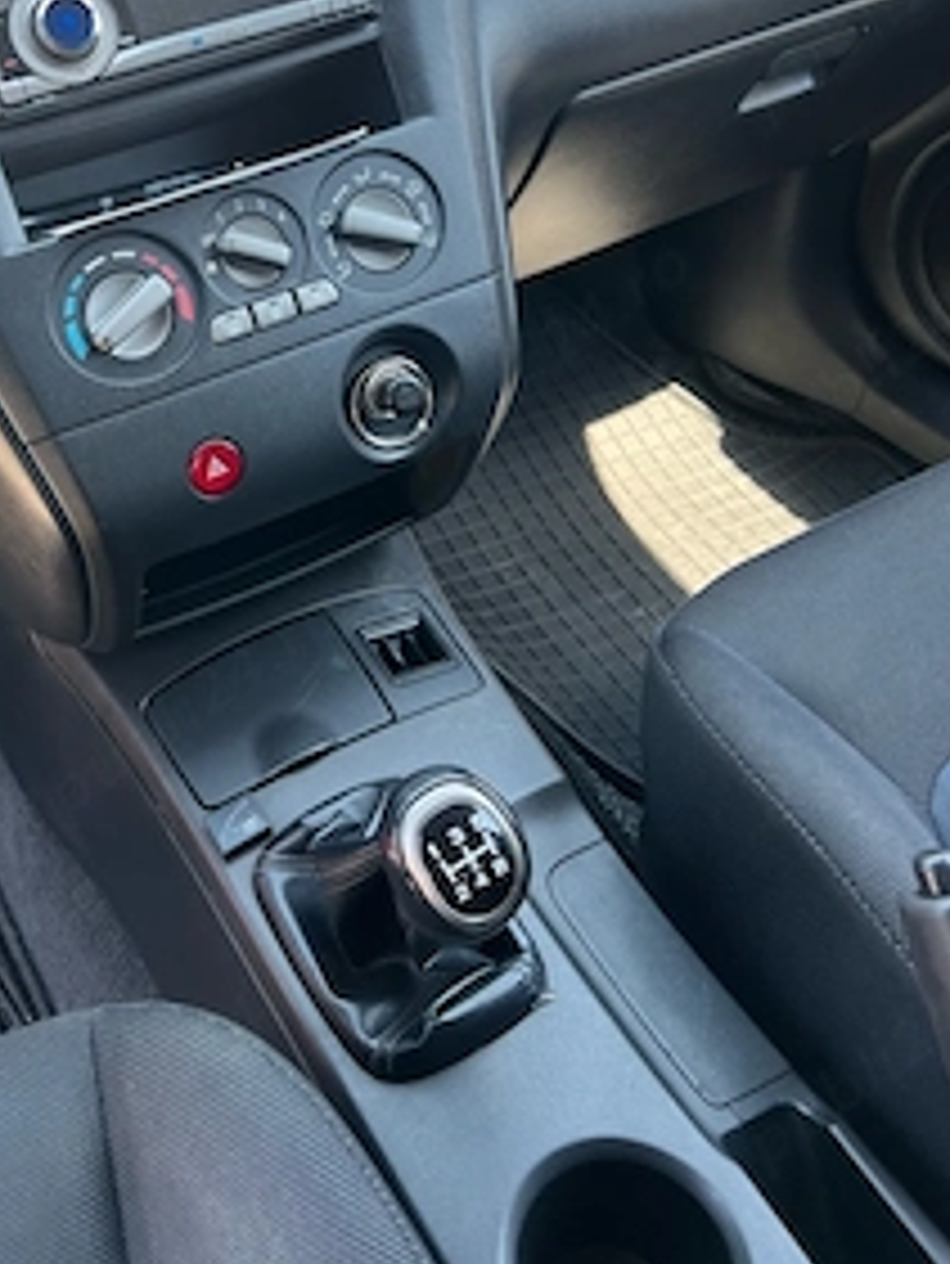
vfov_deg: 49.2
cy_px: 409
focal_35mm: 37
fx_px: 1353
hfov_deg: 38.1
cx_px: 284
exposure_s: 1/121
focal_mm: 5.7
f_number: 1.5
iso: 50
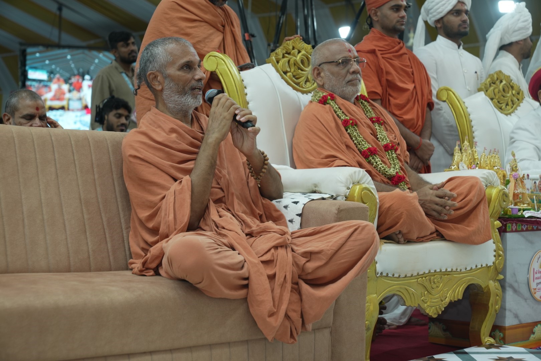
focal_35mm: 70
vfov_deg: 19.5
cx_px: 270
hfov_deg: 28.8
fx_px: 1052
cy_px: 180
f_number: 5
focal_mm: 70
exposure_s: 1/125
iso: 640
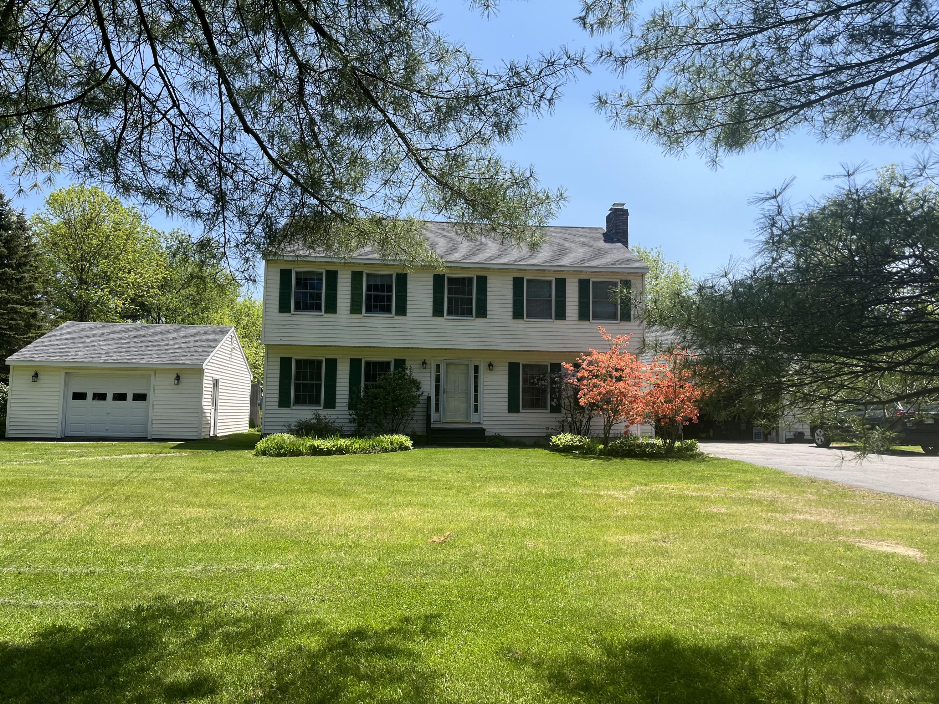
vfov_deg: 53.1
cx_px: 470
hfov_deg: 67.3
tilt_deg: +4.9
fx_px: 705
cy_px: 352
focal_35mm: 26
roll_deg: -1.0
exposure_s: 1/2358
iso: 50
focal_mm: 5.1
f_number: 1.6
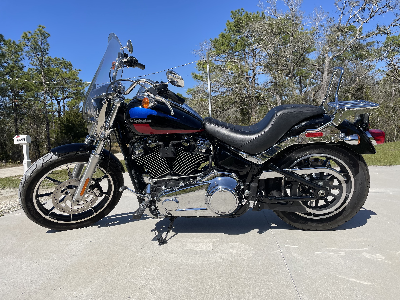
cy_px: 150
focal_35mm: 26
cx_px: 200
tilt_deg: -2.7
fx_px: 300
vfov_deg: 53.1
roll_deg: +3.7
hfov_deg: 67.3
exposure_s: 1/4831
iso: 32
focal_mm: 4.2
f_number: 1.6
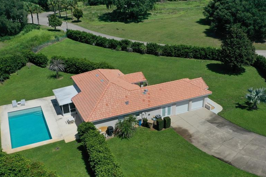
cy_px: 108
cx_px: 150
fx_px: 273
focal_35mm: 37
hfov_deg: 51.8
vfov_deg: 35.8
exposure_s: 1/800
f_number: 7.1
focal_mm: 10.26
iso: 100
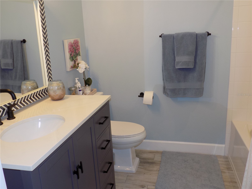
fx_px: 218
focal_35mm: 30
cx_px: 126
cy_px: 94
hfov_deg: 60.0
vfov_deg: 46.8
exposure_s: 1/30
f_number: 3.3
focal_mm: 5.3
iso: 125
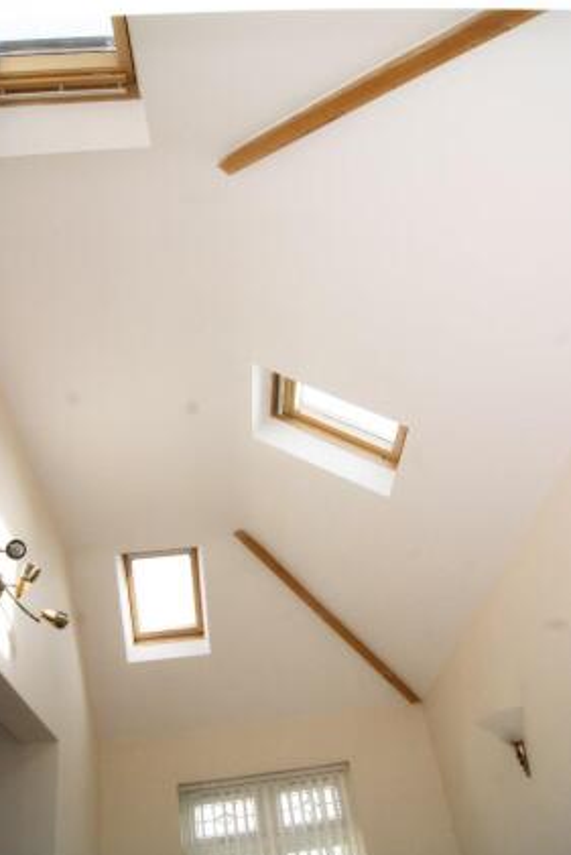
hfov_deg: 46.4
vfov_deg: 65.4
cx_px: 279
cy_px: 436
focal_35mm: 28
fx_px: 666
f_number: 11
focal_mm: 18
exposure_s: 1/160
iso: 400
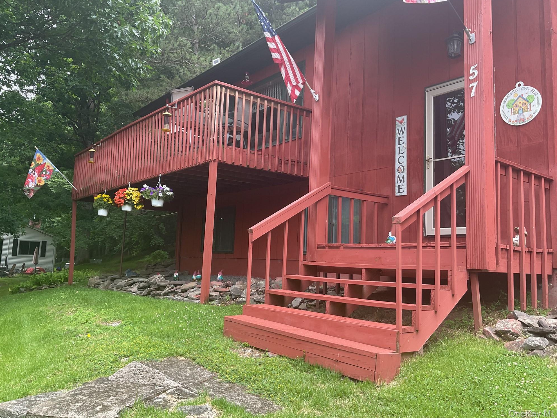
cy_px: 204
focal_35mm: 30
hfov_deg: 60.0
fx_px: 483
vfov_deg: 46.8
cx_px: 278
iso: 16
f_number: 1.8
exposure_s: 1/160
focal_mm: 3
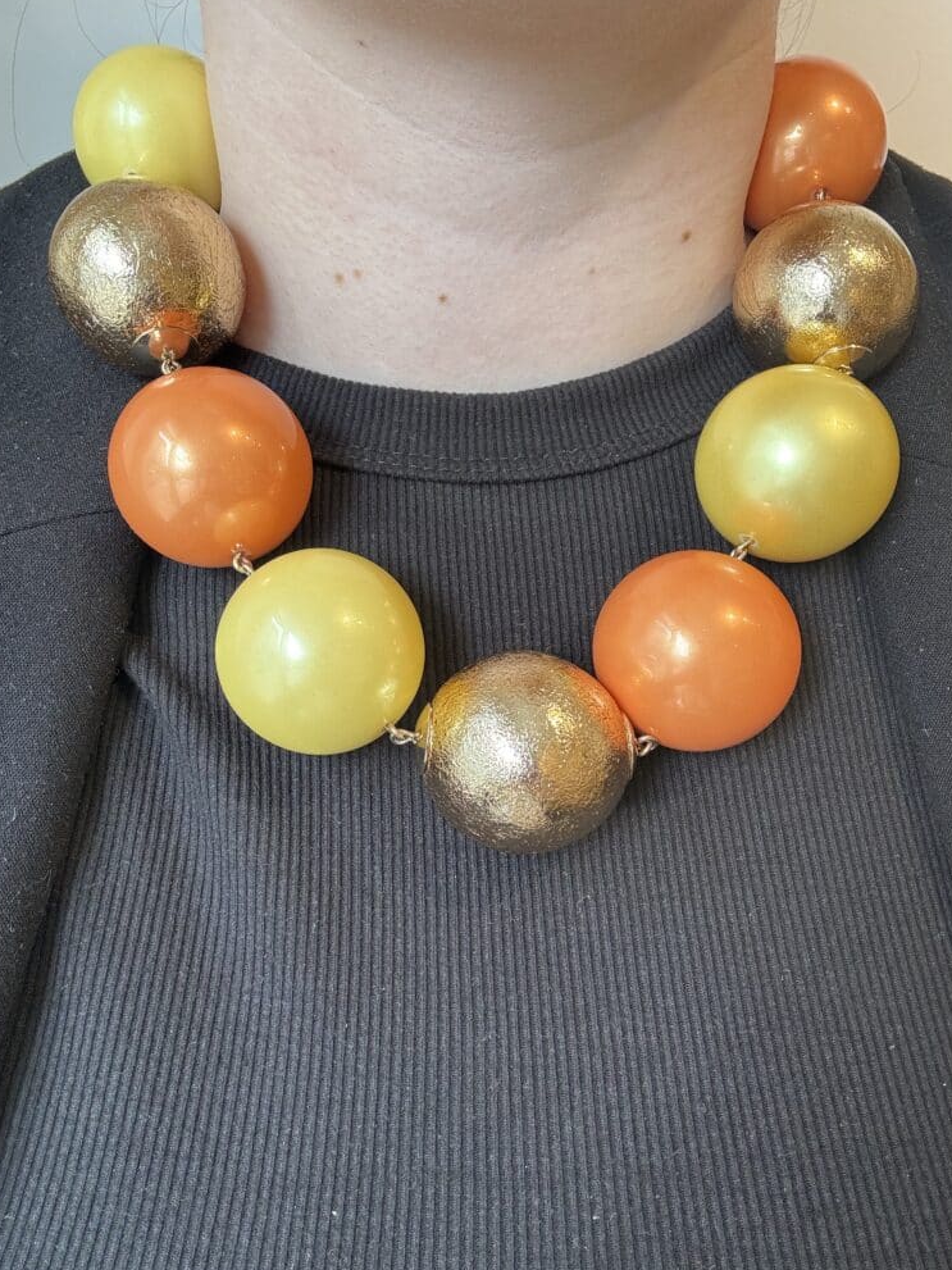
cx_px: 477
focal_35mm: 31
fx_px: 1137
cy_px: 645
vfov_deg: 58.4
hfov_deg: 45.4
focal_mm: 2.69
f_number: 1.9
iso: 50
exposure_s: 1/121
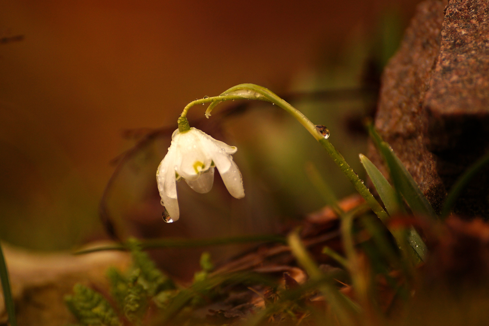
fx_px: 6114
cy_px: 163
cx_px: 244
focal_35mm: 450
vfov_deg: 3.1
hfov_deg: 4.6
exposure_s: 1/320
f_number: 5.6
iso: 200
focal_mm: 300
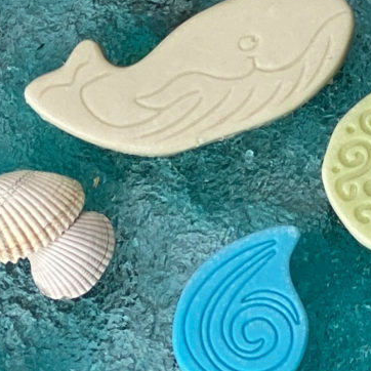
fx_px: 3941
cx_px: 415
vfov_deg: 5.4
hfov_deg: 5.4
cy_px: -65
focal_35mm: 325
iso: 20
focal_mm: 6
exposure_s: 1/329
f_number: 2
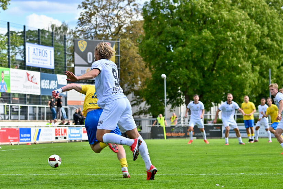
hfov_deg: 15.2
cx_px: 115
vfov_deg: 10.2
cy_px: 113
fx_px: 1062
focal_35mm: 135
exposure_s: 1/2000
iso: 560
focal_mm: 110
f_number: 4.8
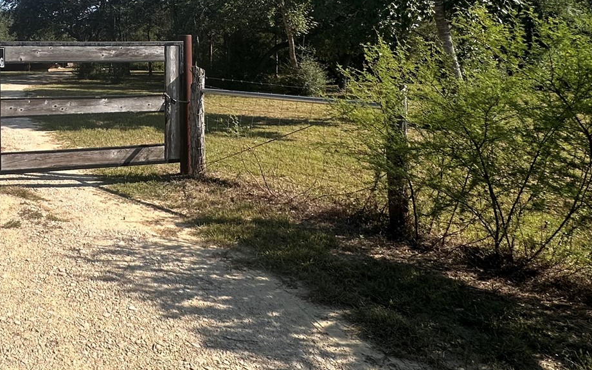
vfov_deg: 36.5
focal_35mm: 33
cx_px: 42
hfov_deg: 50.4
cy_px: 55
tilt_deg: +0.3
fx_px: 533
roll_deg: +0.3
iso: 40
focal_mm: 2.22
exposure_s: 1/1319
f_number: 2.2
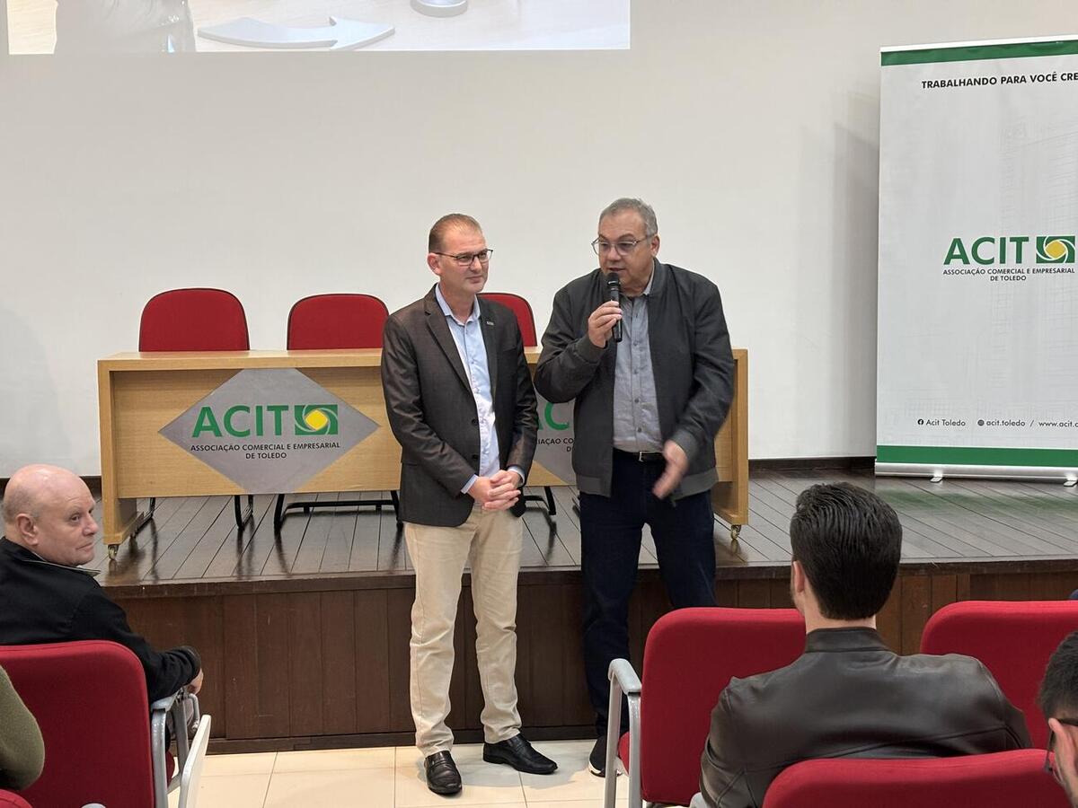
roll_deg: +0.4
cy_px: 404
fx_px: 1619
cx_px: 539
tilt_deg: -4.4
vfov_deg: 28.0
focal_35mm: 52
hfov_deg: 36.8
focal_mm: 5.96
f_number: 1.6
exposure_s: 1/40
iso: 200
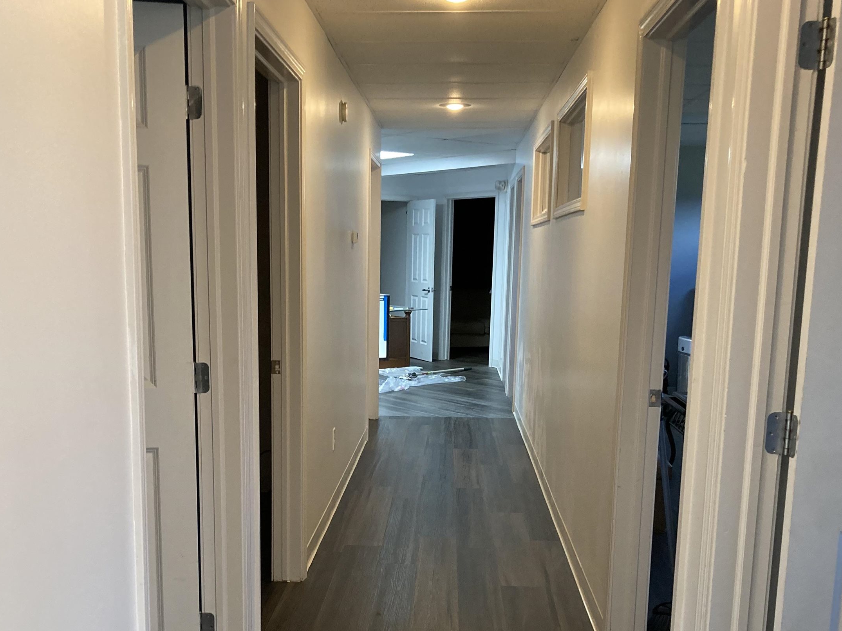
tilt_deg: -10.7
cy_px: 426
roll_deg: -1.4
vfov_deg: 35.6
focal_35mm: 40
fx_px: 973
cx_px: 396
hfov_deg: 46.8
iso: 160
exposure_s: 1/60
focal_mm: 3.99
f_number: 1.8
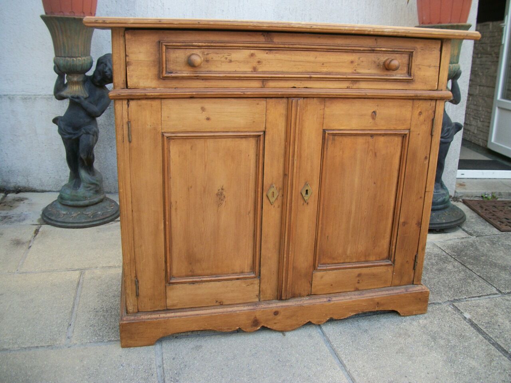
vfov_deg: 44.2
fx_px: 472
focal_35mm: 32
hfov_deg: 56.8
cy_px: 192
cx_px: 256
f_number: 2.9
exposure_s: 1/125
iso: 80
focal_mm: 5.7
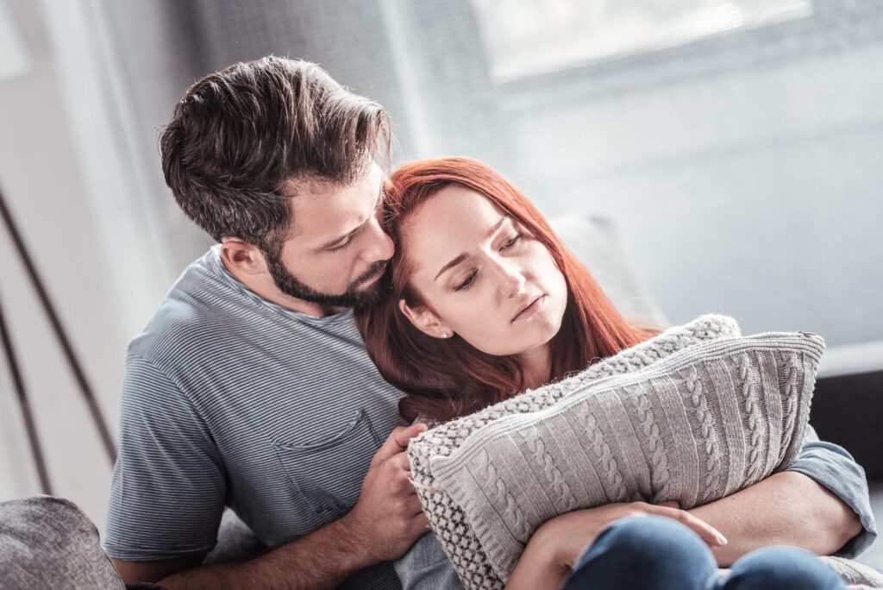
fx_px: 2086
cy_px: 295
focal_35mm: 85
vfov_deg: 16.1
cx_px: 442
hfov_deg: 23.9
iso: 320
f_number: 2.5
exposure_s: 1/160
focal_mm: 85
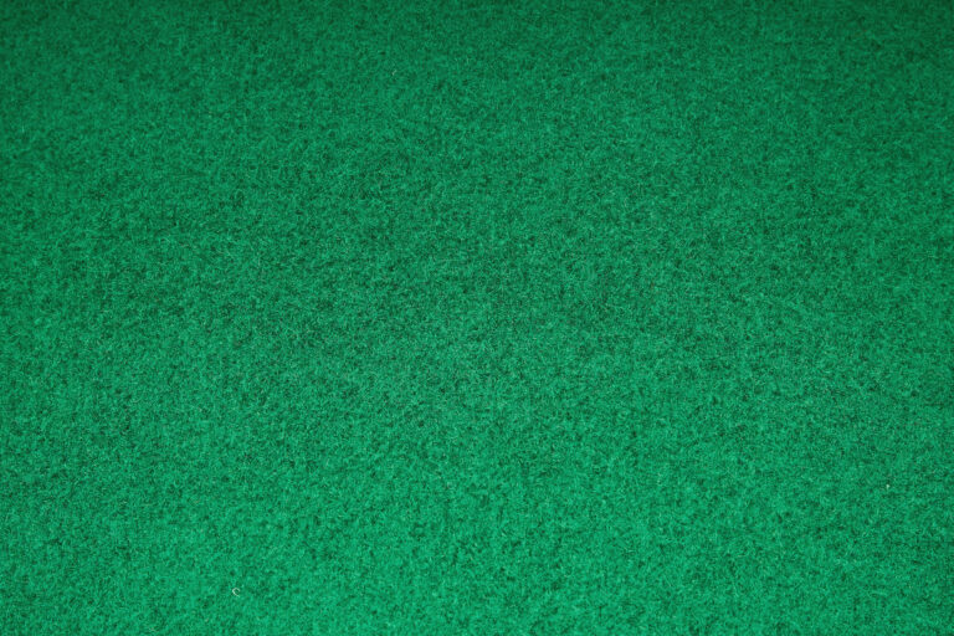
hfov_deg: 28.8
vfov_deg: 19.5
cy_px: 318
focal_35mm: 70
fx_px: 1855
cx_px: 477
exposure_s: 1/160
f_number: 9
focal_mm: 70
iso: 160
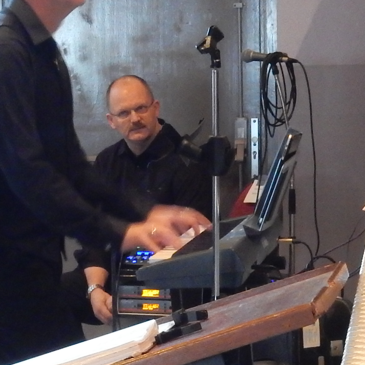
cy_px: 190
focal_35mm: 213
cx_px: 106
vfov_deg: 8.2
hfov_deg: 8.2
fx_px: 2541
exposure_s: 1/5
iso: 800
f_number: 4.5
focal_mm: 10.7
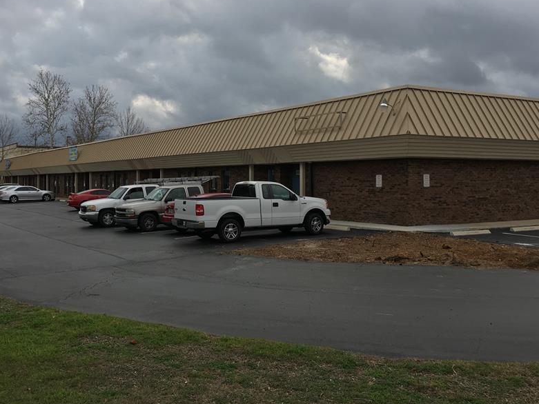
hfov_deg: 48.9
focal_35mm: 38
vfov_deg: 37.6
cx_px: 243
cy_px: 167
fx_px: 592
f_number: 2.2
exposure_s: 1/1399
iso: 25
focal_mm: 4.15
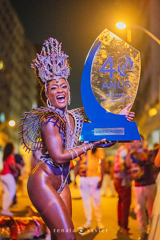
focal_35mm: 50
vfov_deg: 39.6
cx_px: 80
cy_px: 120
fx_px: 333
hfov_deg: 27.0
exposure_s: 1/250
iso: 6400
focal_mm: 50
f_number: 1.2
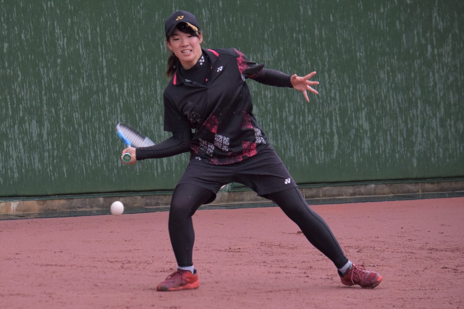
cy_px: 154
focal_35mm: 195
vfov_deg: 7.0
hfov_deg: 10.6
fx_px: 2512
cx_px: 232
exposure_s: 1/1000
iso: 1250
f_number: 4.8
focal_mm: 130
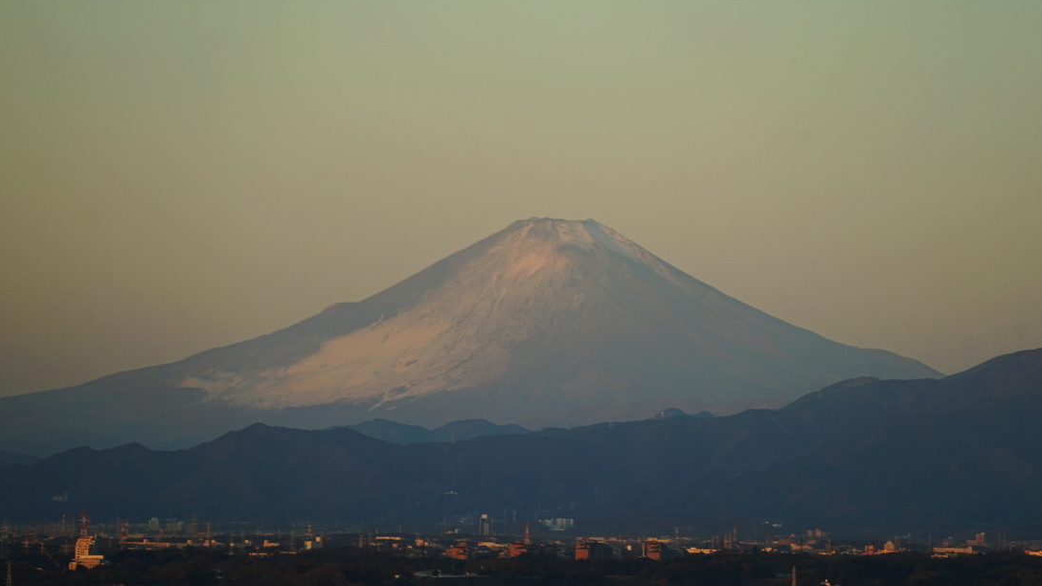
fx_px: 7377
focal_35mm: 267
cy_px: 241
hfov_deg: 8.1
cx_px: 481
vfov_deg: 4.5
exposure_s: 1/250
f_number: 5.6
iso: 320
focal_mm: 231
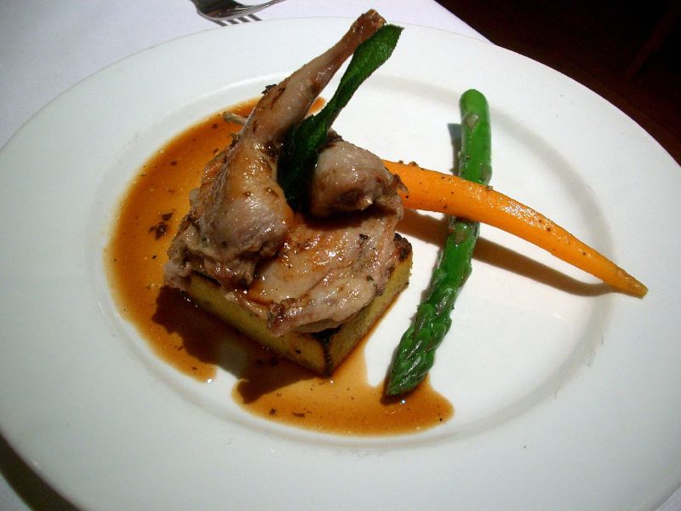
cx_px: 340
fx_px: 689
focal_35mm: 35
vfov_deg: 40.7
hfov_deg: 52.6
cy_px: 256
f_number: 2.6
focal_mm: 5.8
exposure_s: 1/25
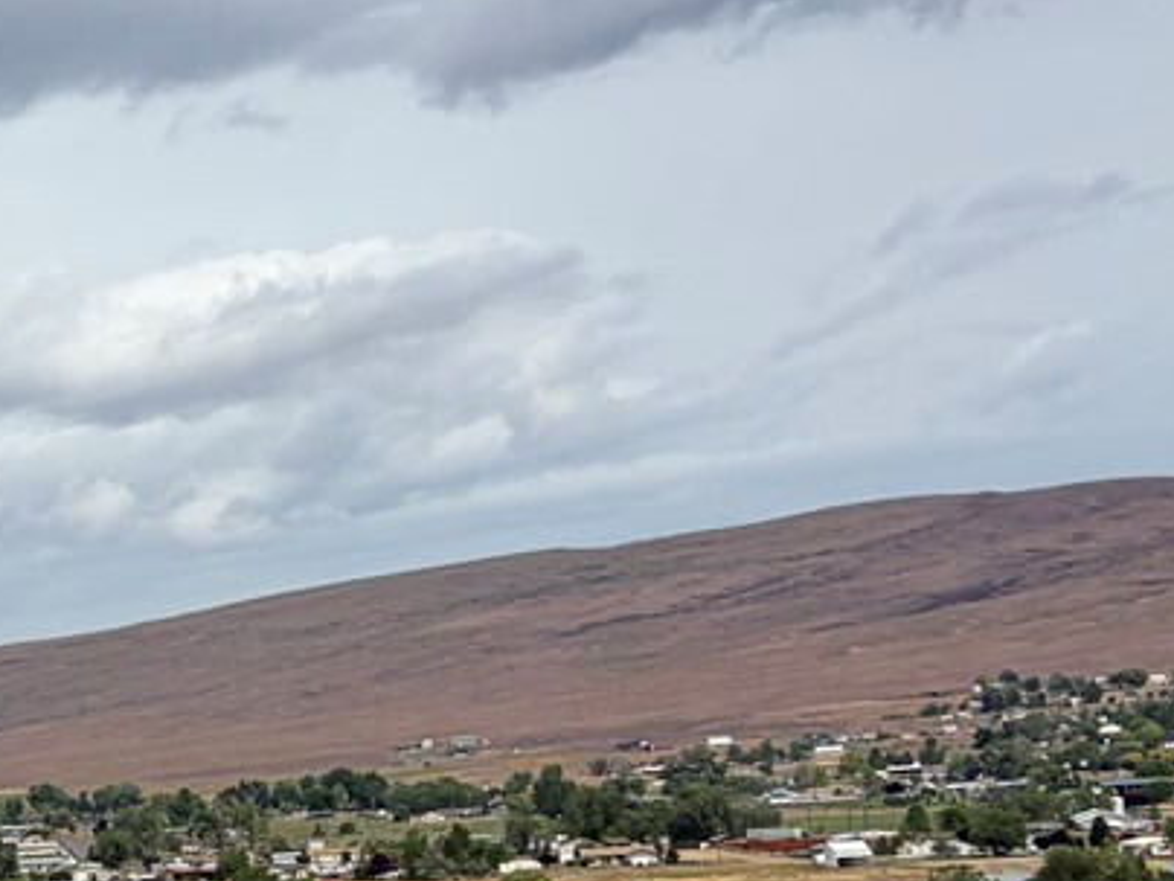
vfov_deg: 14.2
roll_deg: +3.7
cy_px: 832
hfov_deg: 15.9
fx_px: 3493
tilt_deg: +1.8
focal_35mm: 103
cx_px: -997
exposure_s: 1/7813
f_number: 1.6
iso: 50
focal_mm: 5.96
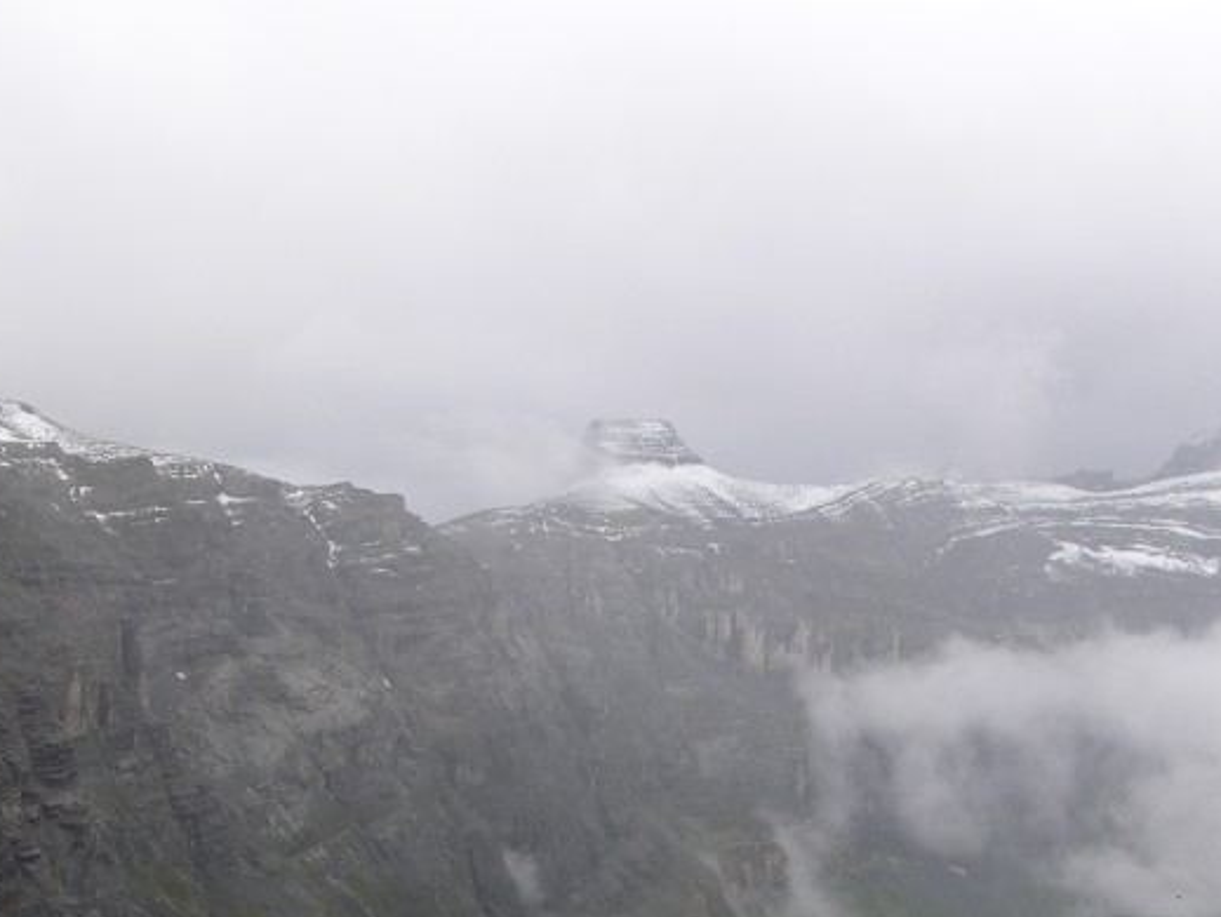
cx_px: 642
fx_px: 2436
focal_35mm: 69
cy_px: 748
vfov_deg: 21.1
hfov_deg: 28.1
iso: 50
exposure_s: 1/154
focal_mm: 8.9
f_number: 5.6
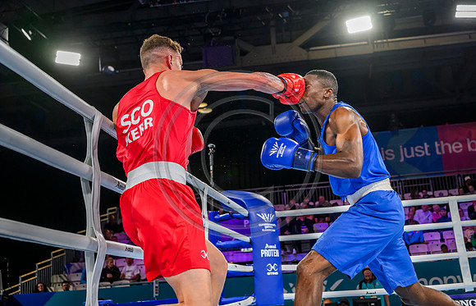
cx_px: 288
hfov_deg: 44.6
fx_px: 576
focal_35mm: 44
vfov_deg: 29.6
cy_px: 114
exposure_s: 1/1600
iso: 2000
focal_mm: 36
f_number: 3.2
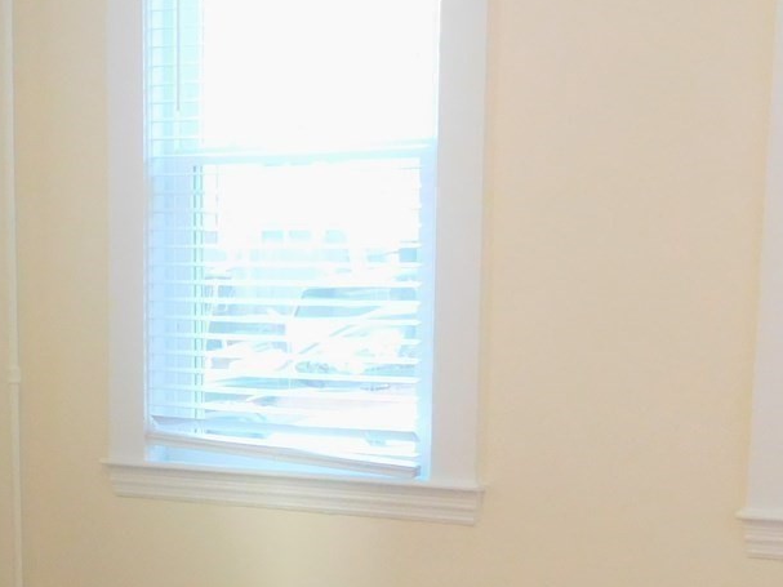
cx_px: 123
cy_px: 631
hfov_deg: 23.7
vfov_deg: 17.6
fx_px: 1832
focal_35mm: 81
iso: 280
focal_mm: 4.3
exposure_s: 1/30
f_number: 3.3
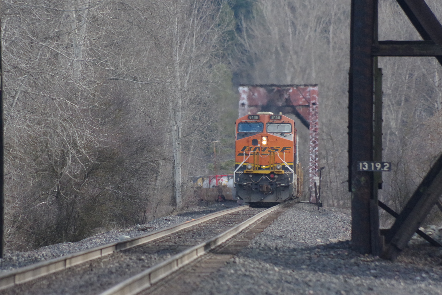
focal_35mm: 450
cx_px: 221
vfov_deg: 3.1
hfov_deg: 4.6
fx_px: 5525
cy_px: 148
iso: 3200
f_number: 8
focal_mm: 300
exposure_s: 1/1000
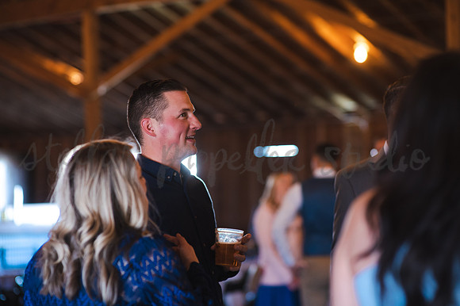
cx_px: 230
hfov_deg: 23.9
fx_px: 1085
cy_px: 153
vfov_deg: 16.1
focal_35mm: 85
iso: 1600
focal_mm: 85
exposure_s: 1/250
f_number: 2
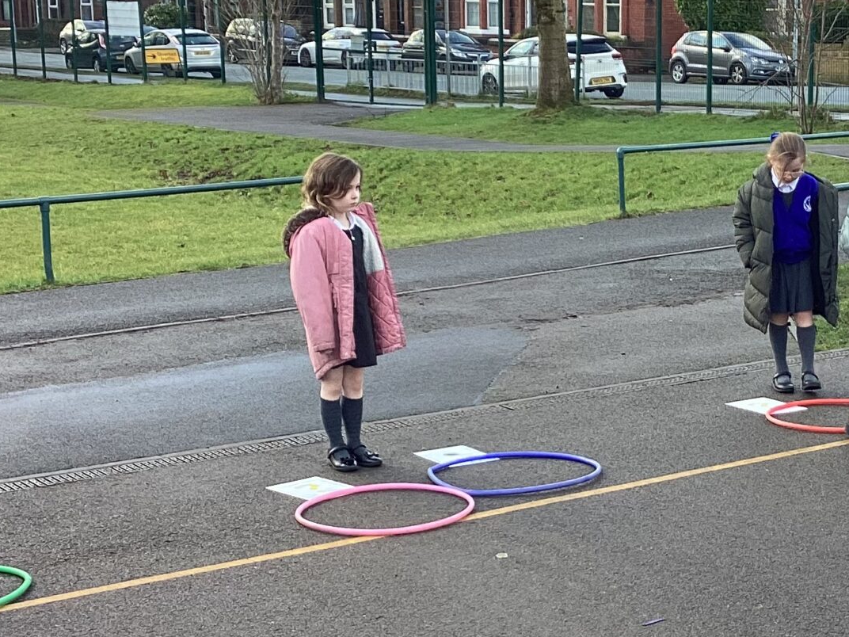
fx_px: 1815
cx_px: 651
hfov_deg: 26.0
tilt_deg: -11.8
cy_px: 353
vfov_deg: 19.9
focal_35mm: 74
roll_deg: -0.7
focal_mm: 3.3
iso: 32
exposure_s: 1/100
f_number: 2.4
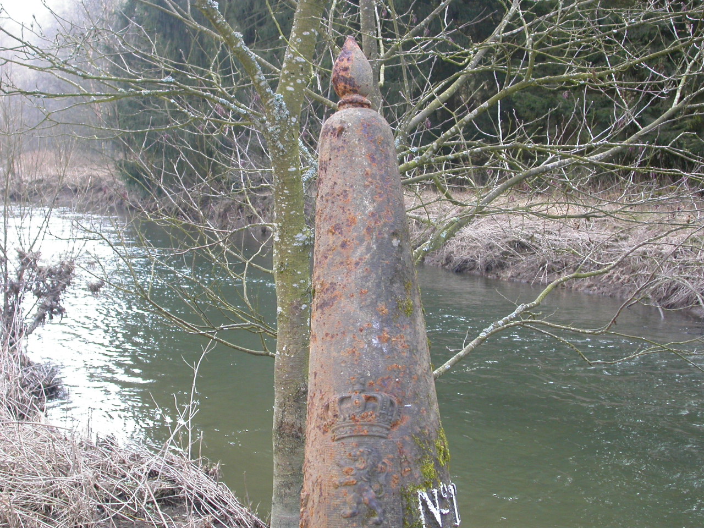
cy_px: 264
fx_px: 1261
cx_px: 352
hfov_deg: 31.2
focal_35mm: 62
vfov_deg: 23.7
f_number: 3.6
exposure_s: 1/87.3
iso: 100
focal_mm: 12.9
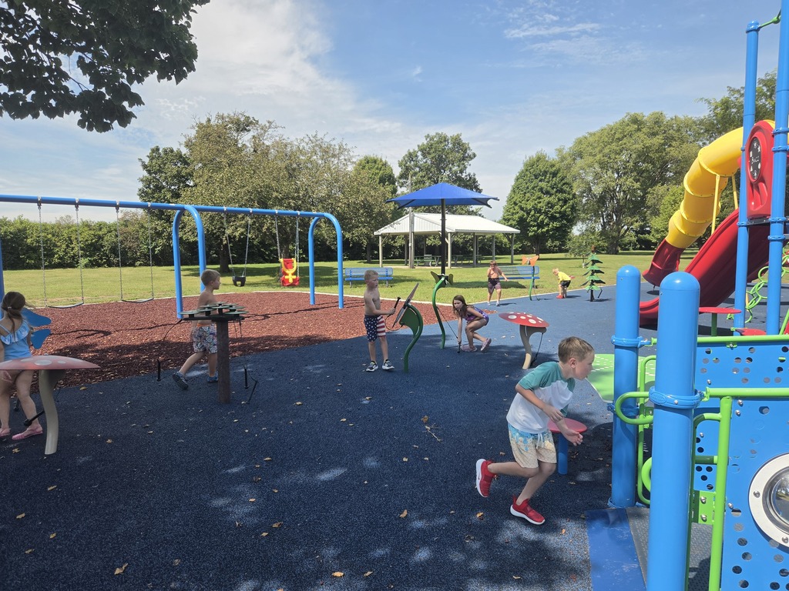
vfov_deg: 58.9
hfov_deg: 73.9
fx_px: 524
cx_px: 394
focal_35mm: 23
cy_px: 296
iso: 80
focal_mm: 5.4
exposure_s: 1/3092
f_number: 1.8
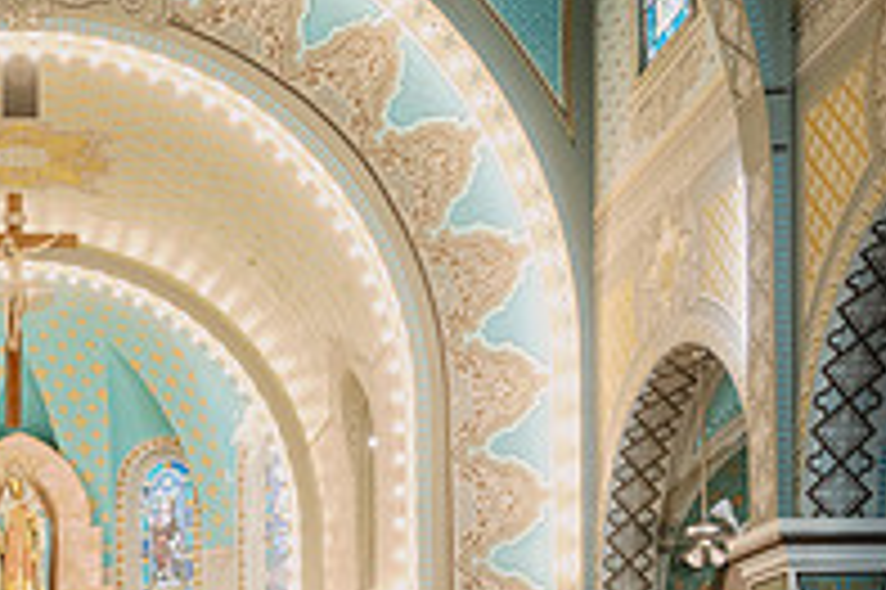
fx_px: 1820
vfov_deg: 17.2
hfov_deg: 25.8
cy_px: 775
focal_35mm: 74
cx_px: -20
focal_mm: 24
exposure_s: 1/160
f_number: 2.8
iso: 2000
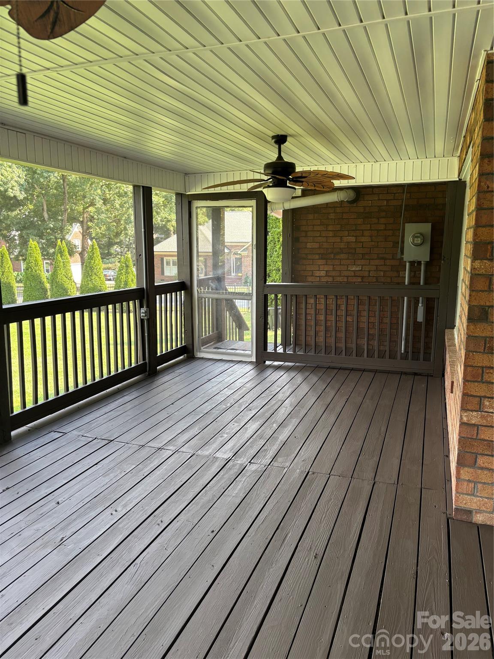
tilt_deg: -6.2
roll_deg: -0.3
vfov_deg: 67.3
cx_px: 247
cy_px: 330
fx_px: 495
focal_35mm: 26
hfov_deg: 53.1
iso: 64
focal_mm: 5.96
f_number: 1.6
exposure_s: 1/121
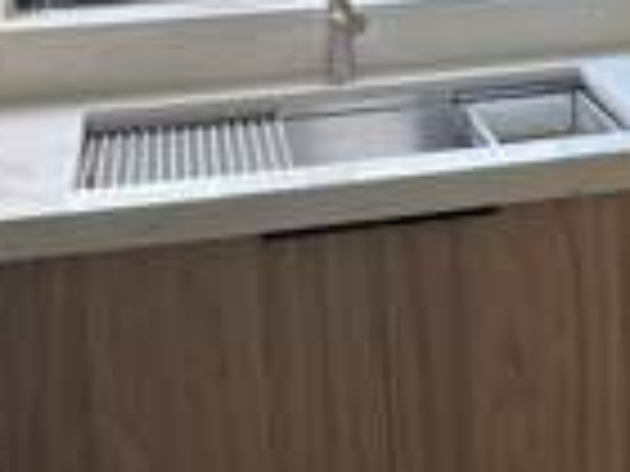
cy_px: -72
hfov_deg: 21.0
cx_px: 688
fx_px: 1620
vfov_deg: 16.0
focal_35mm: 89
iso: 125
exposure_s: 1/75
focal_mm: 5.96
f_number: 1.6
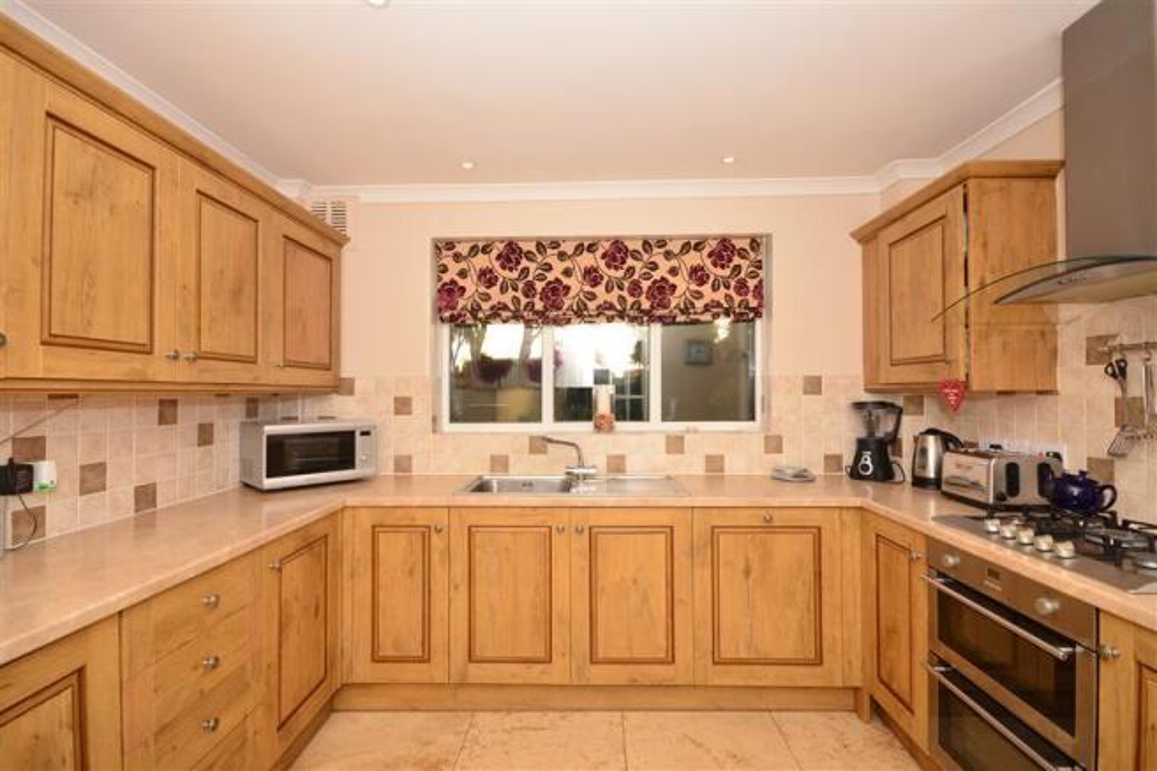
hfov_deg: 92.5
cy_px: 386
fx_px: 554
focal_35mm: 17
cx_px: 578
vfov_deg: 69.6
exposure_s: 1/200
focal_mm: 11.5
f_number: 10
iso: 400
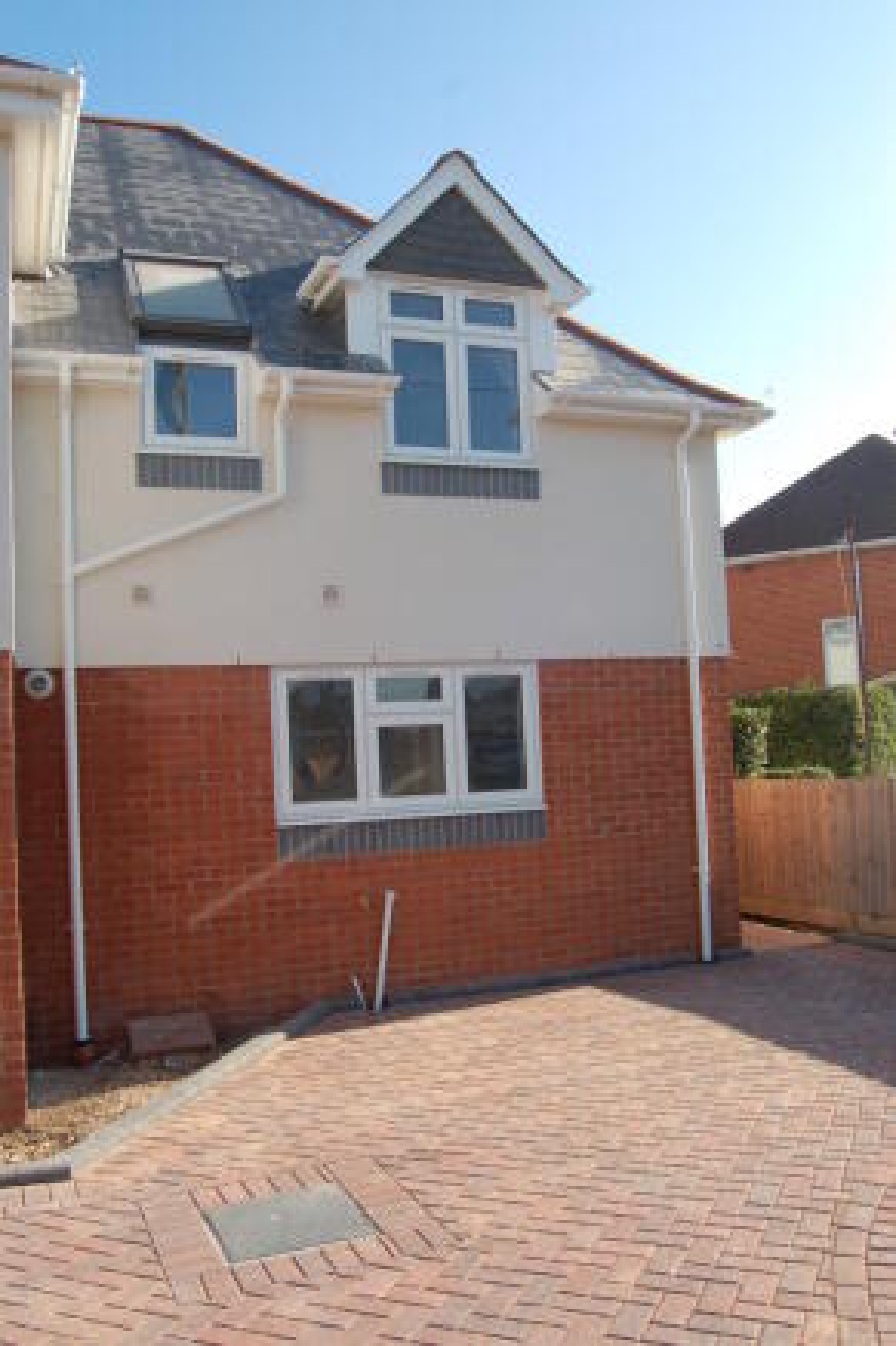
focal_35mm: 28
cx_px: 448
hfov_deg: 45.6
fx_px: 1065
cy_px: 673
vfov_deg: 64.6
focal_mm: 19
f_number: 8
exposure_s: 1/250
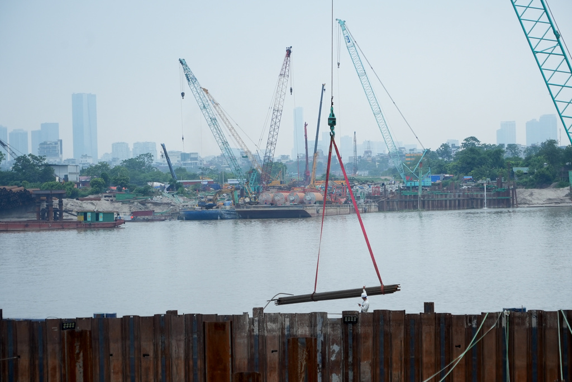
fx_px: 1939
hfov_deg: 16.8
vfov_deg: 11.2
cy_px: 191
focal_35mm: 122
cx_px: 286
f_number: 6.3
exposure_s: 1/500
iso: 1600
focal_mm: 122
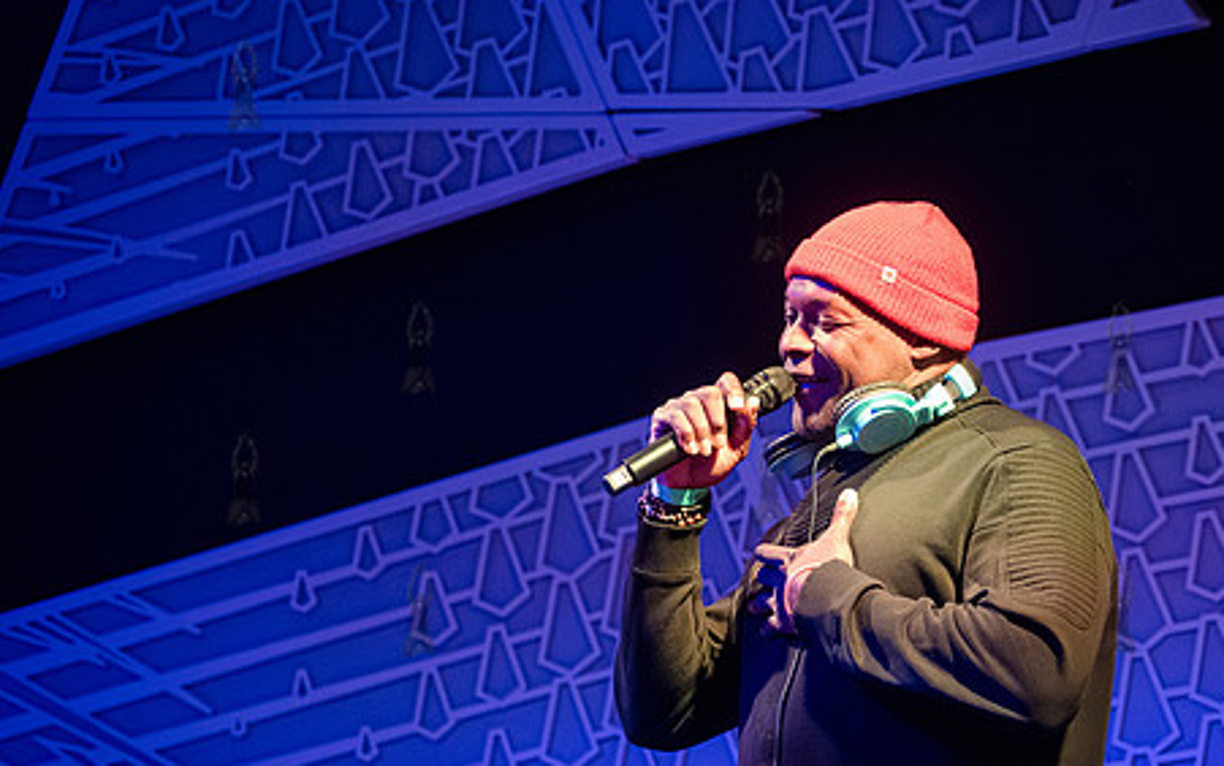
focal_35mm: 129
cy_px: 401
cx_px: 779
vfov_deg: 10.2
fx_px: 4304
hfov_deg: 16.2
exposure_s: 1/320
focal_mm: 86
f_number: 2.8
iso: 8000
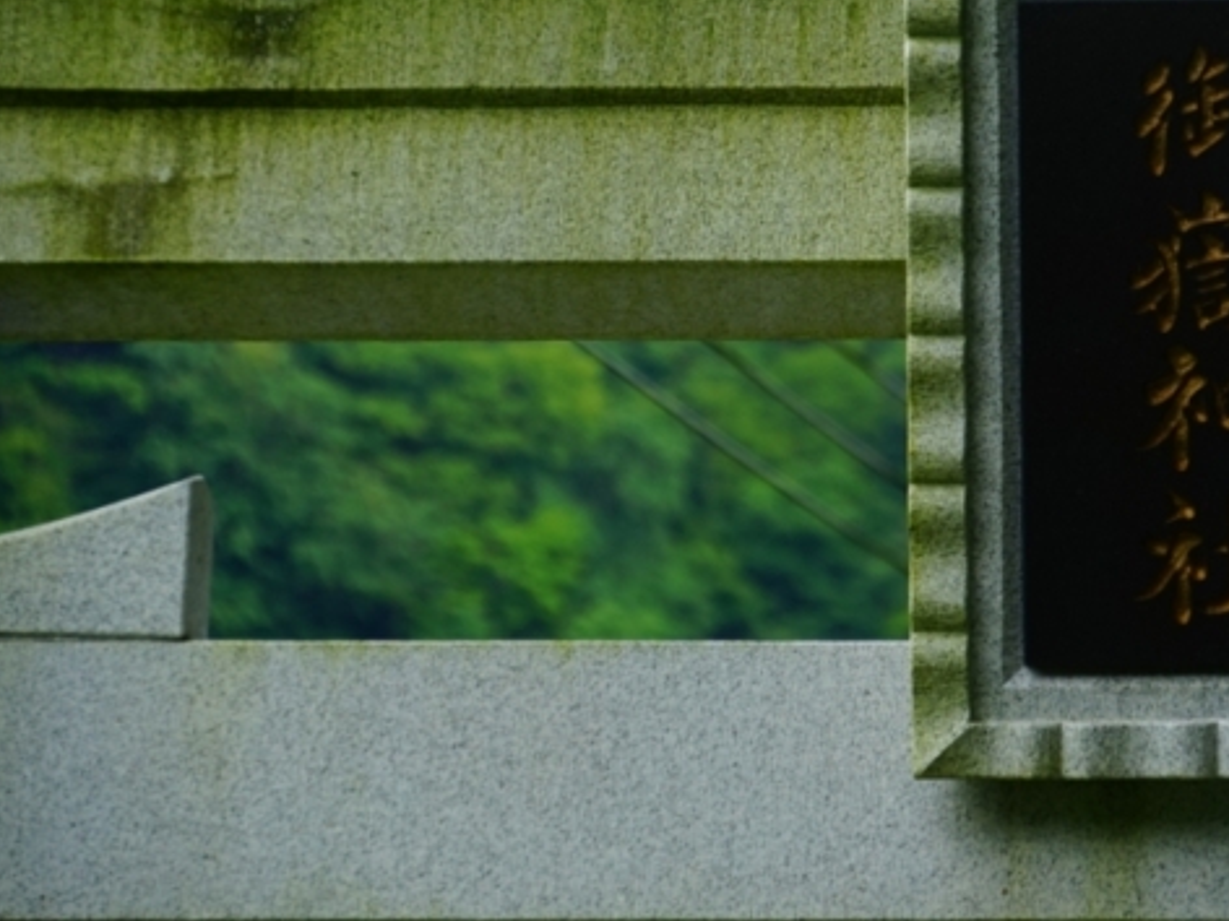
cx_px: 1021
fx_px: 10651
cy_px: 252
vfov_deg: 5.0
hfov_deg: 6.6
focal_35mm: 300
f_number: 5.6
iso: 160
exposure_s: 1/200
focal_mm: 123
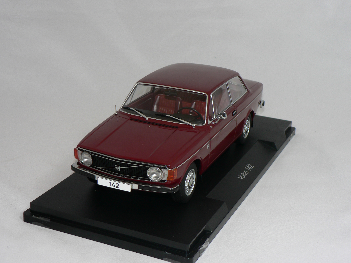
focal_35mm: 60
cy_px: 132
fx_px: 608
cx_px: 176
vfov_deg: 24.4
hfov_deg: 32.2
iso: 80
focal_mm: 10.1
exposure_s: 1/60
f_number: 3.2
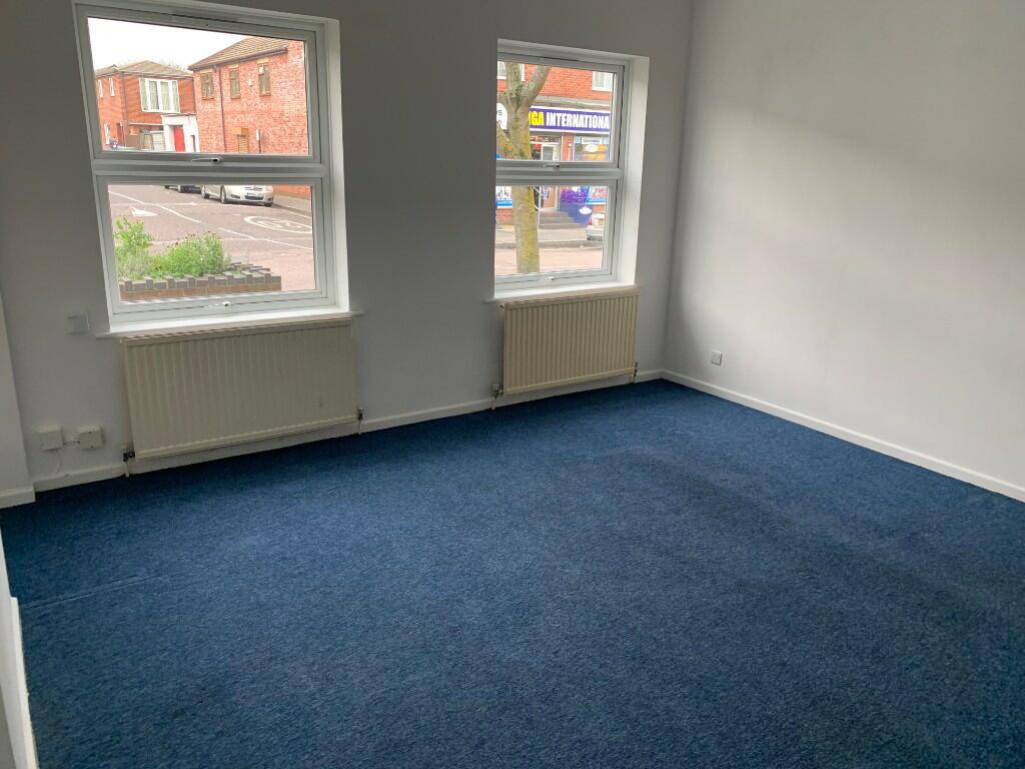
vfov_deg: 53.1
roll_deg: -2.4
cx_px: 512
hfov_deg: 67.3
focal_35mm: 26
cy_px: 384
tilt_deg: -14.2
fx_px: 770
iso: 125
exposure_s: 1/60
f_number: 1.8
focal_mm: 4.25
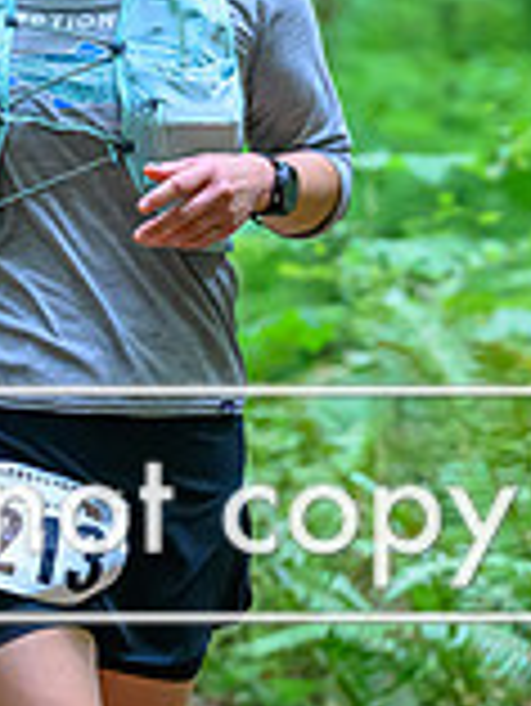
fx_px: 6495
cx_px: 234
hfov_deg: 4.7
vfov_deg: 6.2
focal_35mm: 318
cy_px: 424
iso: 7200
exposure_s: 1/800
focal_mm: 81
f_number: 2.8
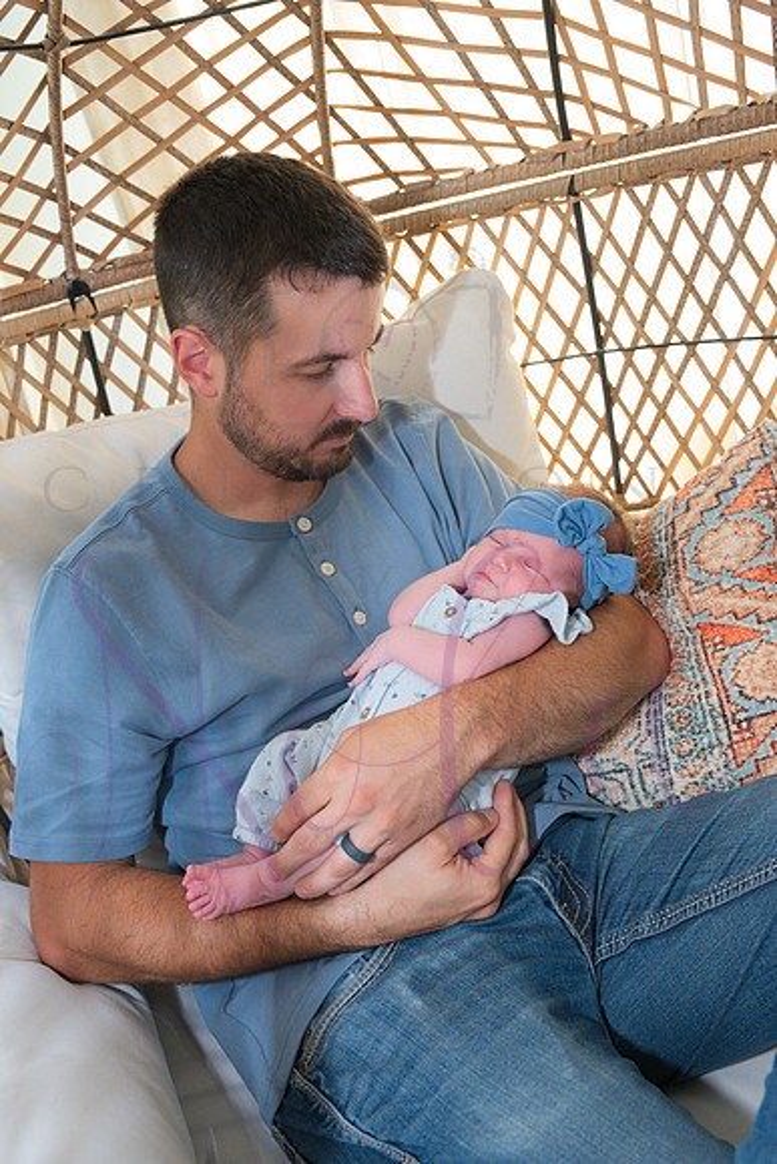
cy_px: 582
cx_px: 388
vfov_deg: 58.7
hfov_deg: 41.1
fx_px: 1035
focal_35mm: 32
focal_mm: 32
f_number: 4
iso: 1600
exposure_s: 1/320
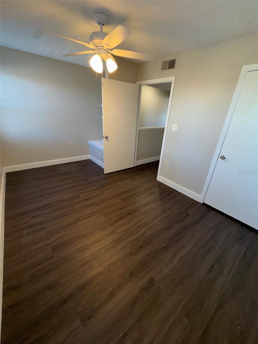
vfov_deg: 102.1
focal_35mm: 14
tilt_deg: -24.1
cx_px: 129
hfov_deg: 85.7
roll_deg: -2.7
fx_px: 139
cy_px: 172
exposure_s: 1/71
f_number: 2.2
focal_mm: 2.22
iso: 80
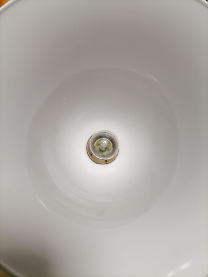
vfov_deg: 67.3
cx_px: 104
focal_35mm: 26
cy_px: 138
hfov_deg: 53.1
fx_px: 208
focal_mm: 5.4
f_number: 1.8
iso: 160
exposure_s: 1/33.3
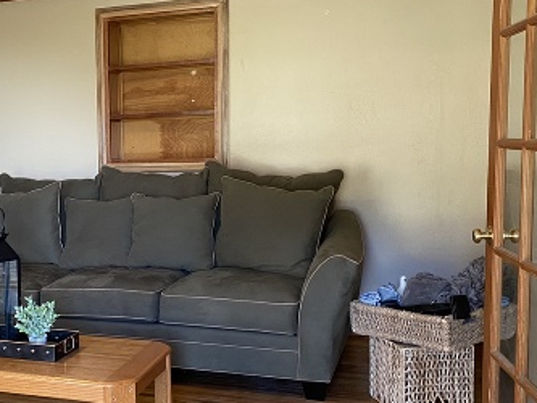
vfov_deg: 29.1
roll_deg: +1.6
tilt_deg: -7.3
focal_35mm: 50
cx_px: 76
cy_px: 229
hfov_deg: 36.3
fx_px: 776
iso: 250
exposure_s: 1/60
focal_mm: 4.25
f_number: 1.8
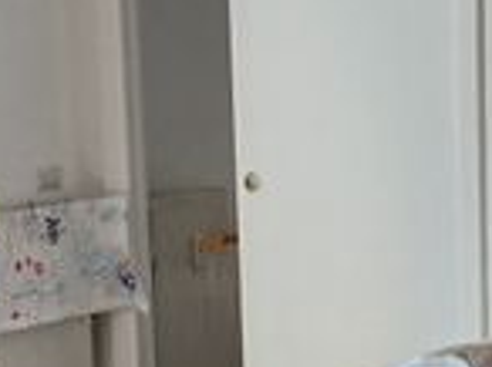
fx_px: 1518
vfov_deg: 13.7
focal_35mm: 107
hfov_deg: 18.4
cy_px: 310
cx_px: 320
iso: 32
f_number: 1.8
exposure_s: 1/50
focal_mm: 3.98
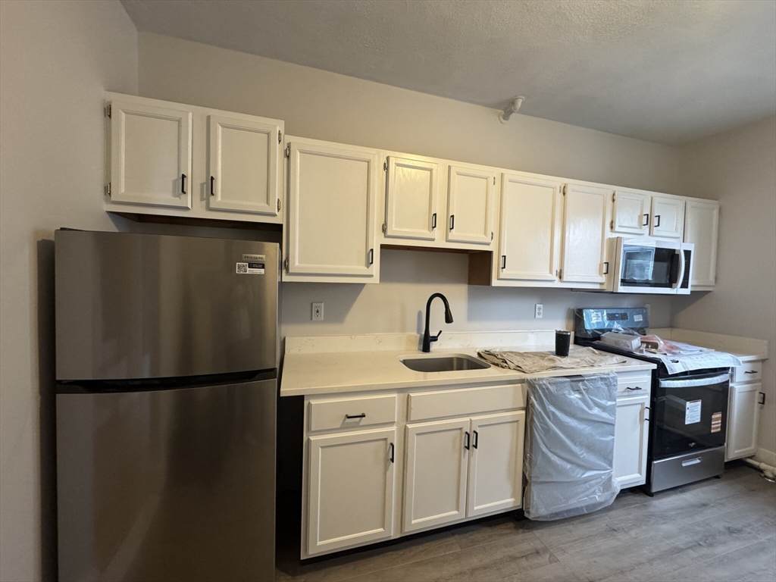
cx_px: 388
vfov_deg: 85.7
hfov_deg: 102.1
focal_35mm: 14
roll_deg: -1.2
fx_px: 314
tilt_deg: -2.5
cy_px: 291
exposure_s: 1/66
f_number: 2.2
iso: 320
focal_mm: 2.22
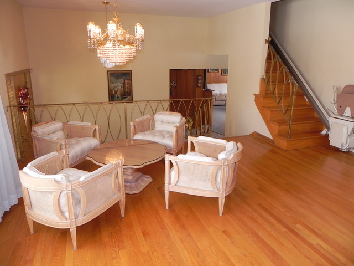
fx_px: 266
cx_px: 177
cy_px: 133
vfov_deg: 53.1
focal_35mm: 26
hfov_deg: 67.3
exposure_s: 1/60.2
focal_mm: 4.6
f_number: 2.8
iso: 160
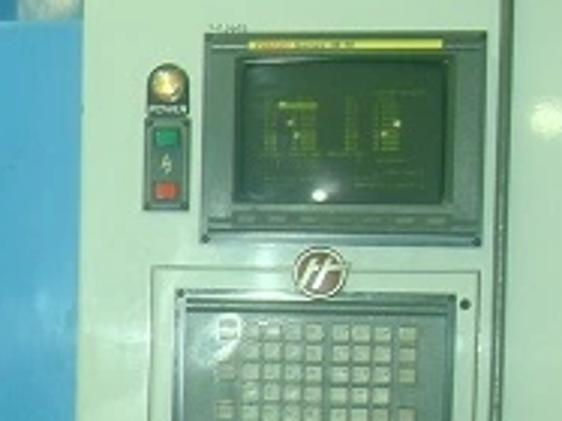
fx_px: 1769
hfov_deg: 16.6
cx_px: -246
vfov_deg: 13.4
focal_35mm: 109
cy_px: 433
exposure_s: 1/45
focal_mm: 6.3
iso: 100
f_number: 2.8
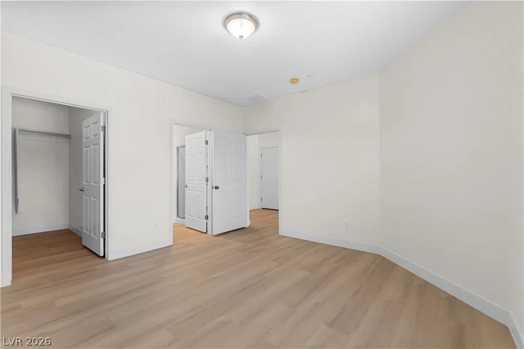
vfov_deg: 77.3
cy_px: 174
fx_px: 218
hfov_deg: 100.4
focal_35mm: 15
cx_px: 262
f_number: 8
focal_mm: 10
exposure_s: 1/6
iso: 400
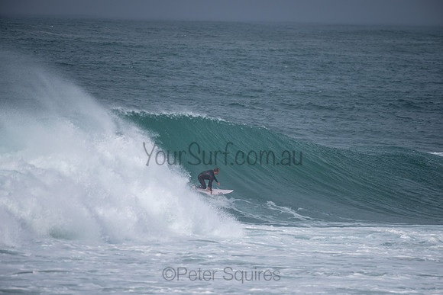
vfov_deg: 2.6
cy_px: 148
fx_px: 6629
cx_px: 222
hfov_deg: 3.8
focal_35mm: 539
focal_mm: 500
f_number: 5.6
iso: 80
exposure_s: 1/1000
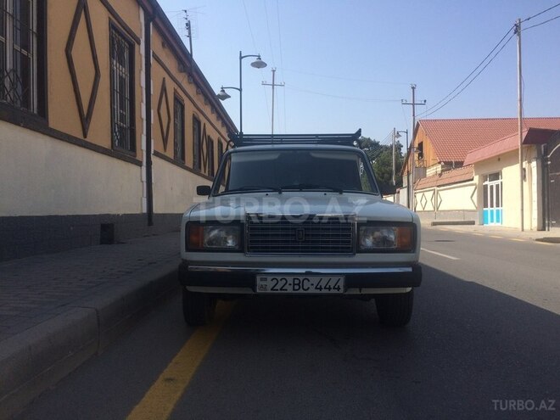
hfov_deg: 61.7
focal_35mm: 29
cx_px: 280
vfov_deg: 48.2
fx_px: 469
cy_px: 210
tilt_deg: +2.3
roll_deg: +1.5
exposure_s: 1/2283
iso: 32
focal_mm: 4.15
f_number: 2.2
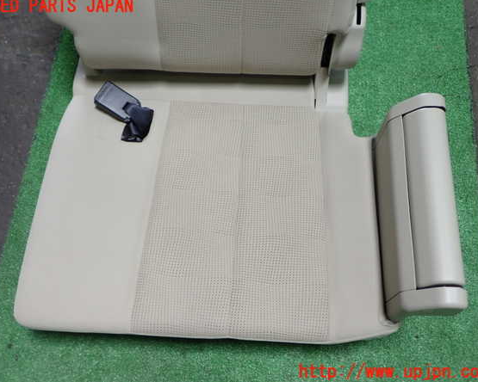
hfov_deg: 47.9
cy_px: 189
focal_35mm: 38
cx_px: 235
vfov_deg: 39.2
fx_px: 538
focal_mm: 6.37
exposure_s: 1/80
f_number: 2.5
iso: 160
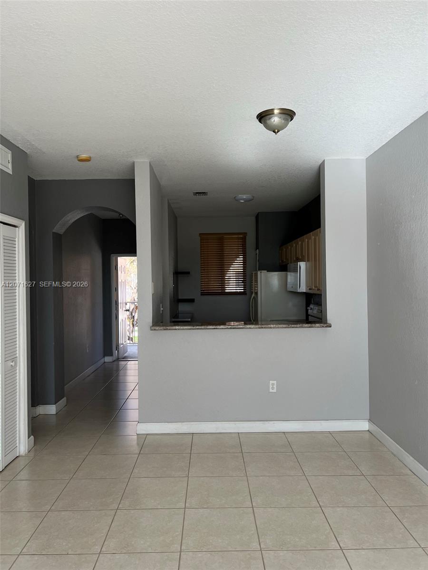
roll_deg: +0.3
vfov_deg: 67.3
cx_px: 214
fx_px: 429
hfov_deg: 53.1
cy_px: 285
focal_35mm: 26
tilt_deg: -0.5
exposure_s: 1/658
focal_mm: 5.7
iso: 50
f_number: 1.5
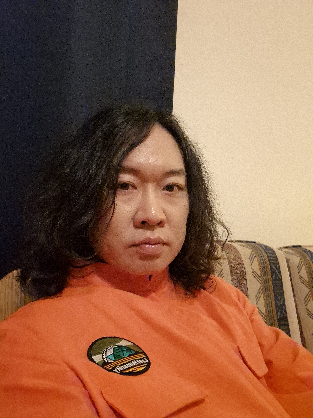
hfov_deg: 54.8
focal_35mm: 25
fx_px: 302
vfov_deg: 69.4
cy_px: 209
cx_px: 156
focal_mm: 3.3
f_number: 2.2
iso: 200
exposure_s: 1/60
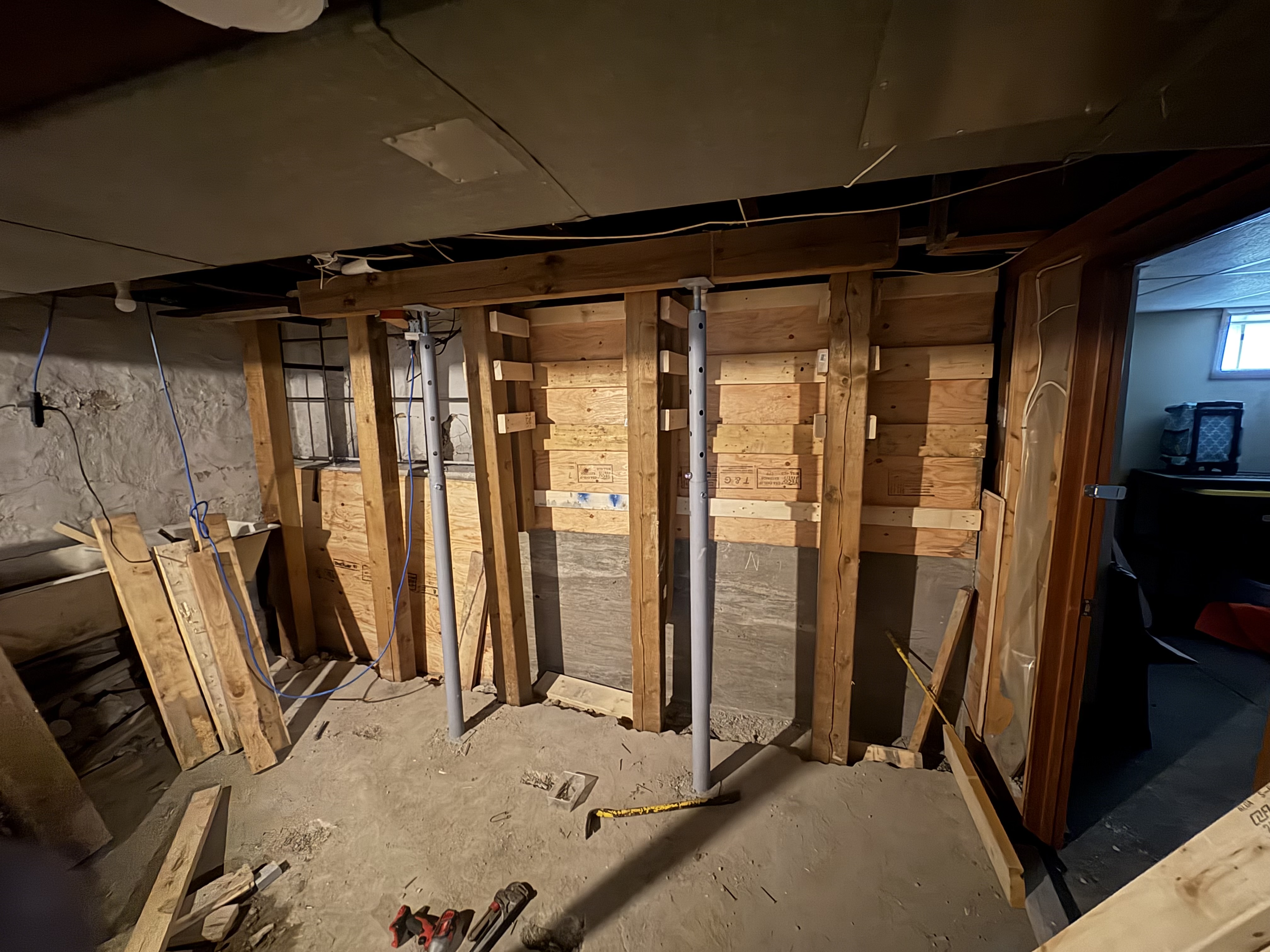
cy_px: 476
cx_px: 635
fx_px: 514
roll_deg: +0.5
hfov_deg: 102.1
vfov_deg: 85.7
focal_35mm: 14
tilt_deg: -8.3
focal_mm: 2.22
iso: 1250
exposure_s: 1/10
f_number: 2.2
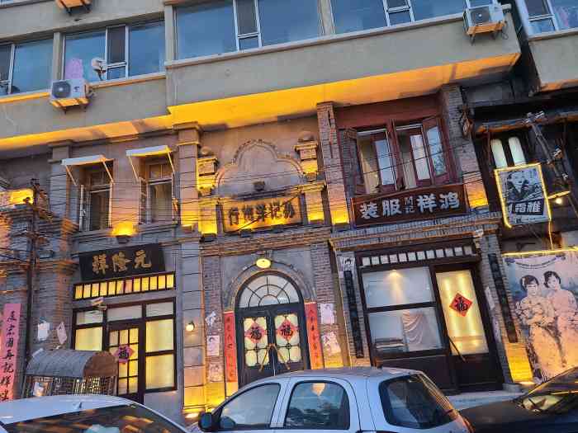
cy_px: 216
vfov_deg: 53.1
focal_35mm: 26
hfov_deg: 67.3
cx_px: 289
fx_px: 434
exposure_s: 1/50
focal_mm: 5.4
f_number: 1.8
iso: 80
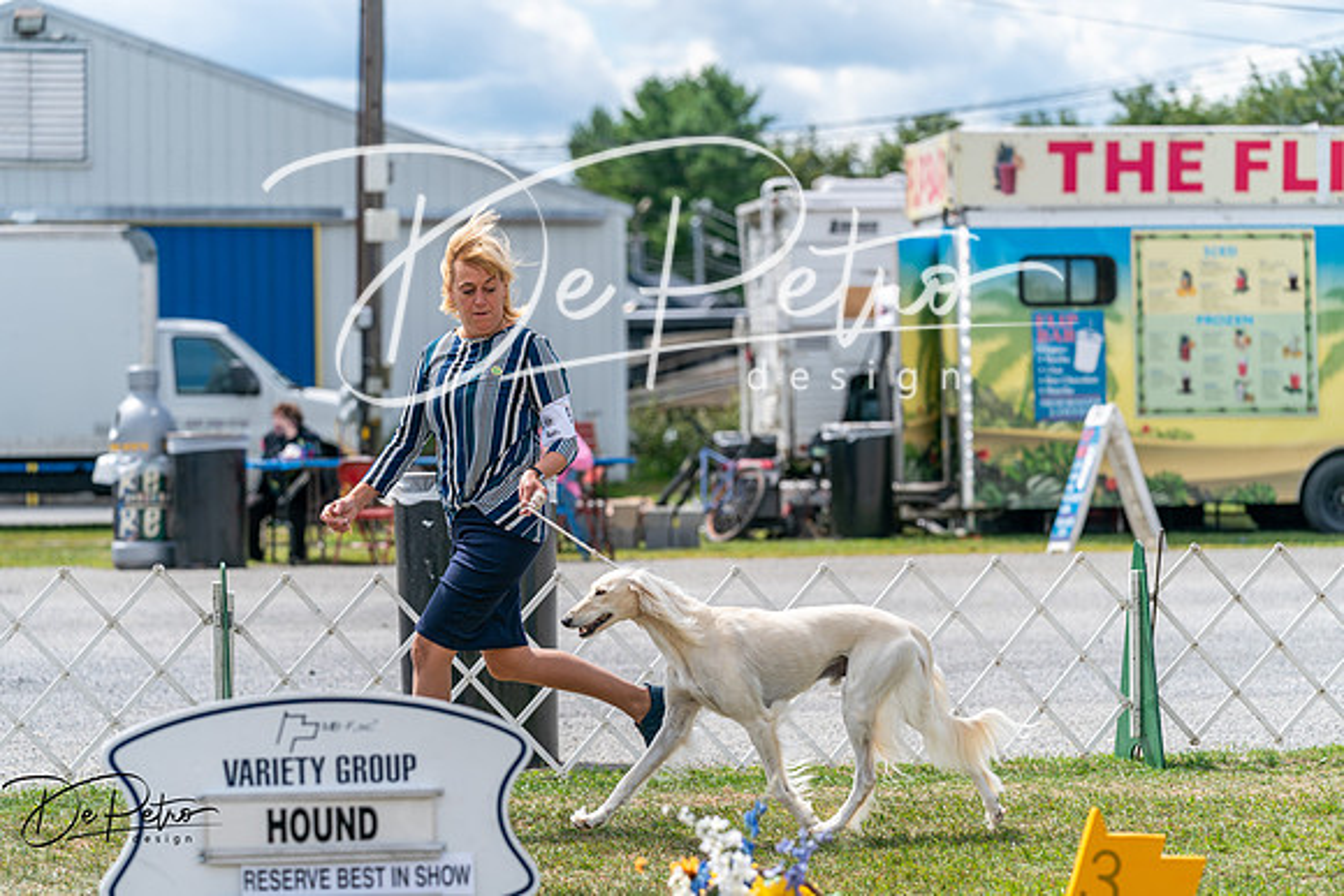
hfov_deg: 16.1
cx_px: 672
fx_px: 4742
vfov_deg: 10.8
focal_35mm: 127
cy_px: 448
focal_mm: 127
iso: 160
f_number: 4
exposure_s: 1/1600
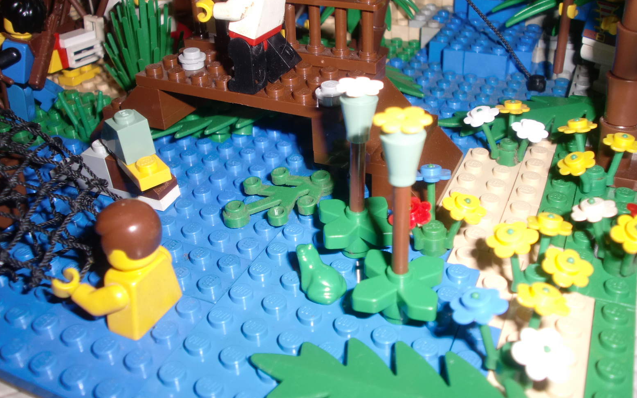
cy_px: 164
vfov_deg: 34.4
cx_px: 321
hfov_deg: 52.7
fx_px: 642
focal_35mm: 37
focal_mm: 5.58
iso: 64
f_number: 2.8
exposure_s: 1/60
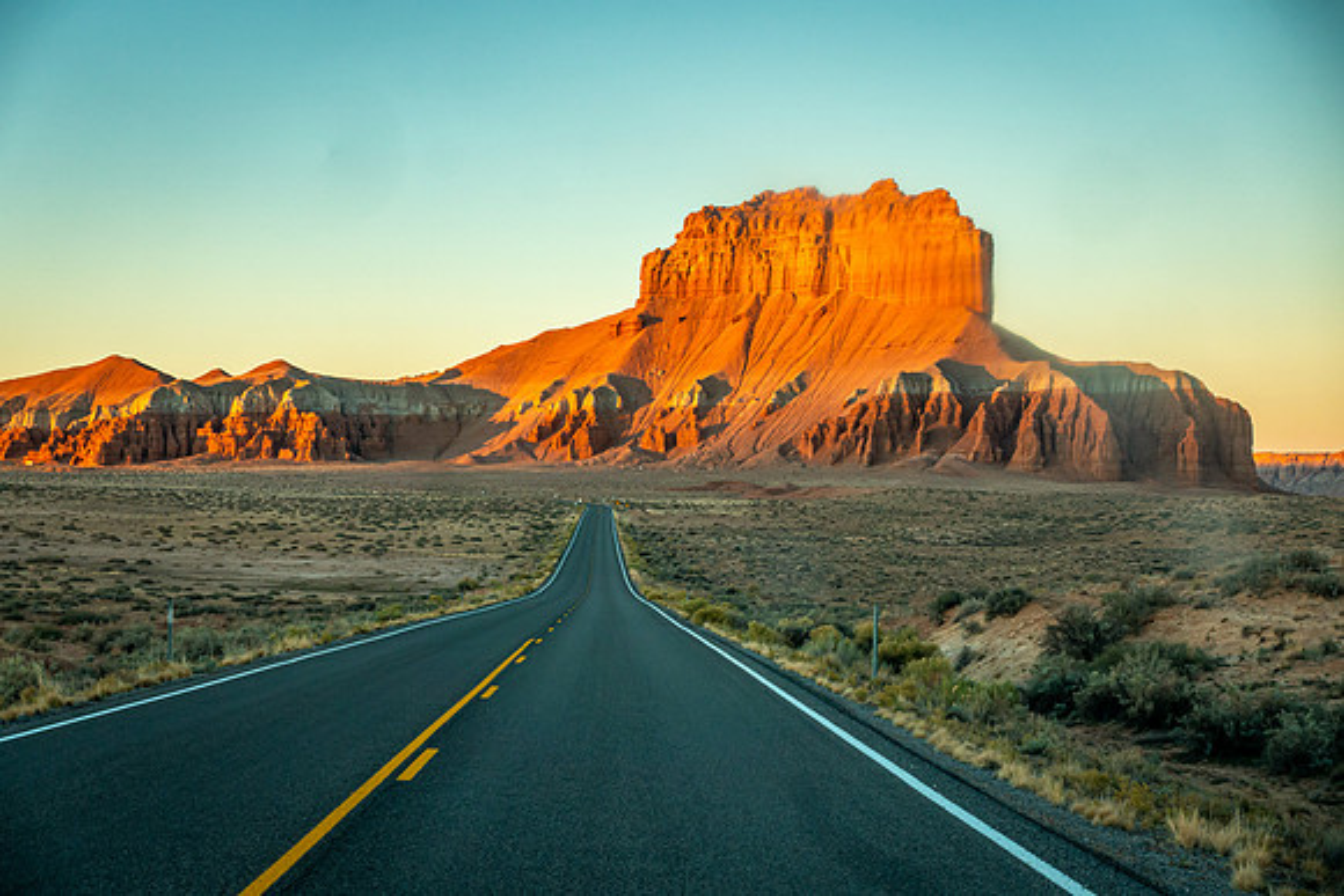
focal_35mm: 70
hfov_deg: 28.8
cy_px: 448
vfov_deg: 19.5
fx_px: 2614
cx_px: 672
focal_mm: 25.7
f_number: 9
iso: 250
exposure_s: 1/30
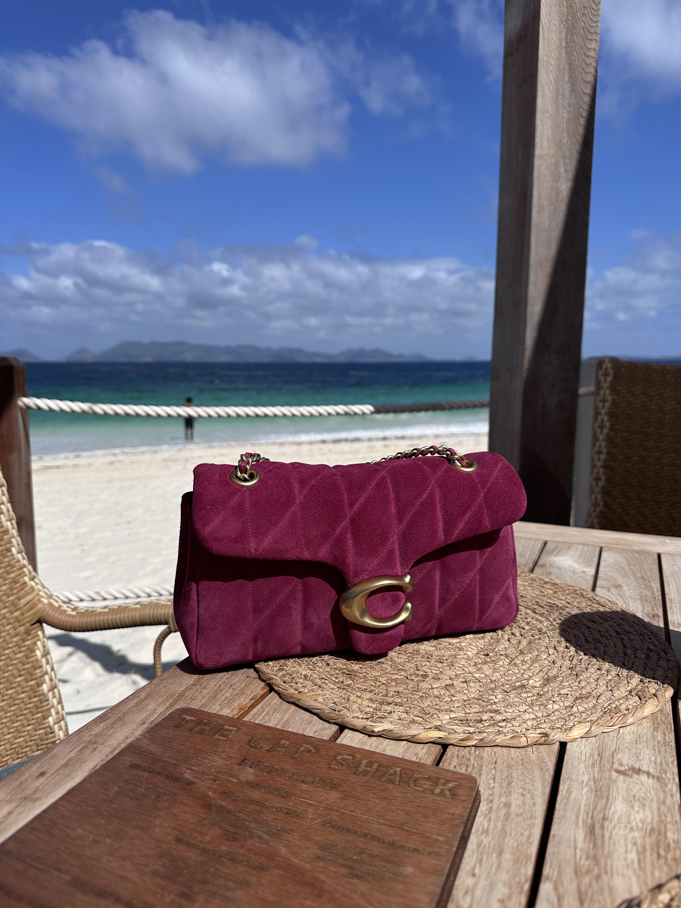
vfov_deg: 71.6
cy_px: 454
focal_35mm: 24
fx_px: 630
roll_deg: +0.1
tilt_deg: -6.6
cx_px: 340
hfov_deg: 56.8
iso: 80
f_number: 1.78
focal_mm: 6.86
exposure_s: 1/8197
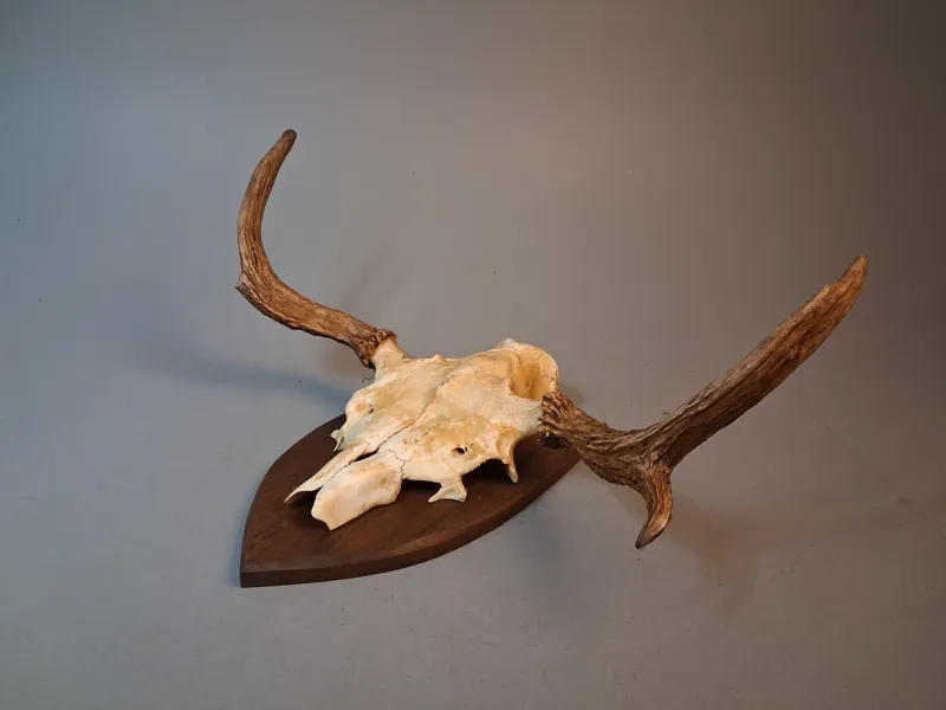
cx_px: 473
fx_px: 738
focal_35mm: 27
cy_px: 355
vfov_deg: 51.4
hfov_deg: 65.3
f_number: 1.8
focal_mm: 4
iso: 250
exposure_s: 1/50
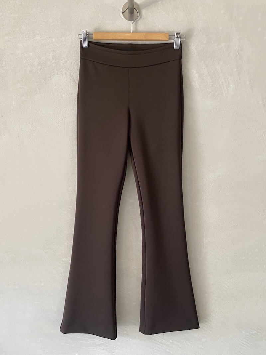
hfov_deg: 53.1
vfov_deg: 67.3
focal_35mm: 26
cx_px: 133
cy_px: 178
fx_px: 266
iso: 200
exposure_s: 1/60
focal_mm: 4.25
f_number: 1.8
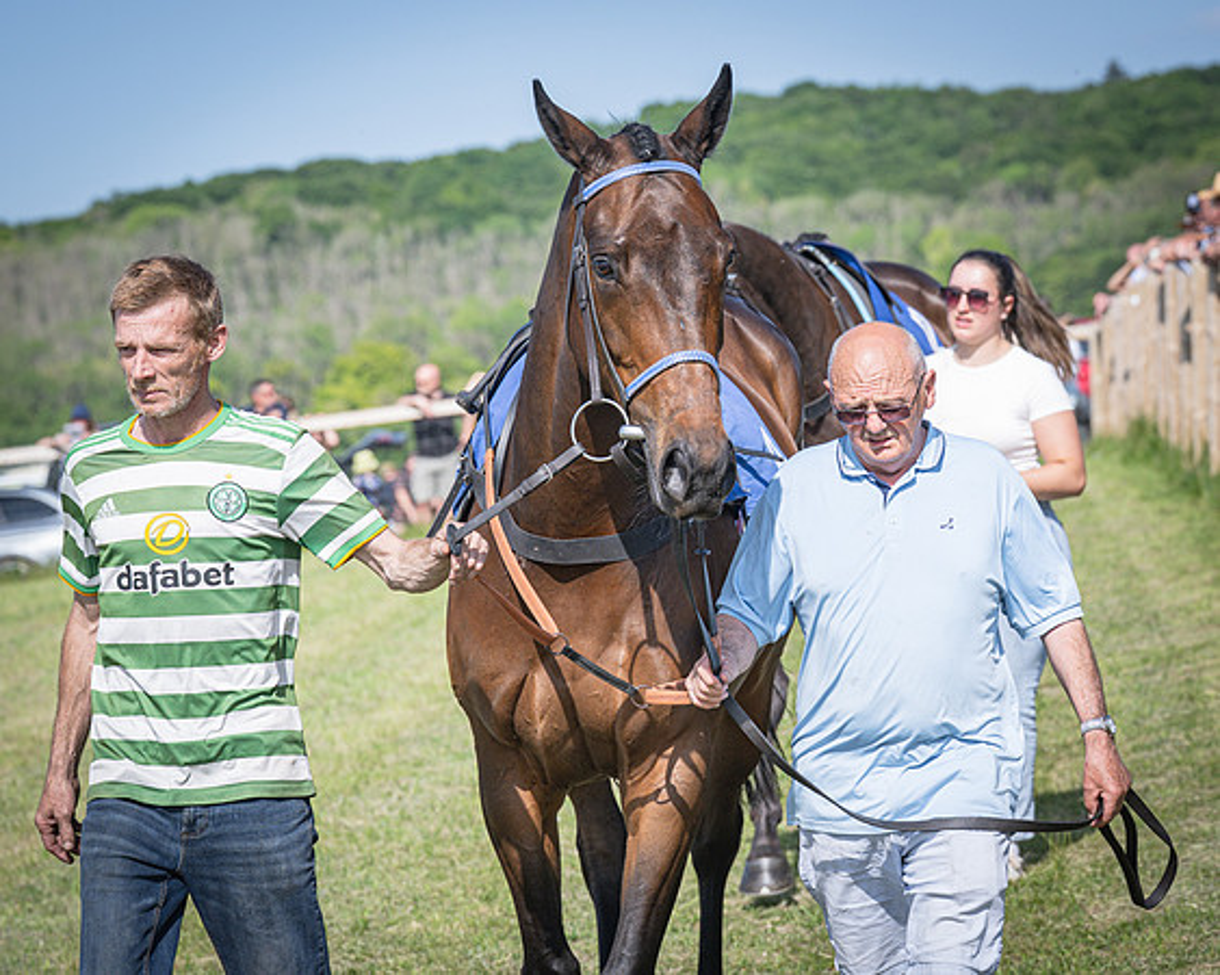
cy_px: 488
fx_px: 5775
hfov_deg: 12.1
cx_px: 611
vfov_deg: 9.7
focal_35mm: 160
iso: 160
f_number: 5
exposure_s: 1/1000
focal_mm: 95
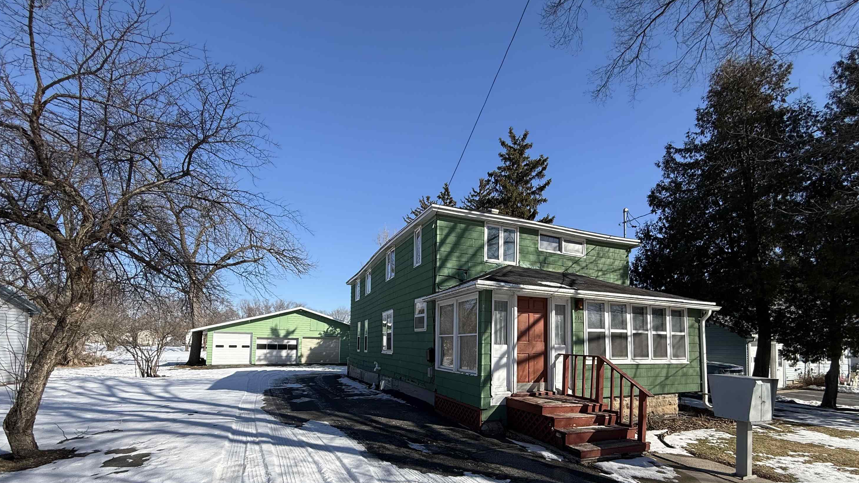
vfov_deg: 65.1
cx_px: 442
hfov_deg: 99.3
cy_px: 327
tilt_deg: +3.5
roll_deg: -1.1
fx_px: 364
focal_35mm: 16
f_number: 2.2
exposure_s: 1/2024
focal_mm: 2.22
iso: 50
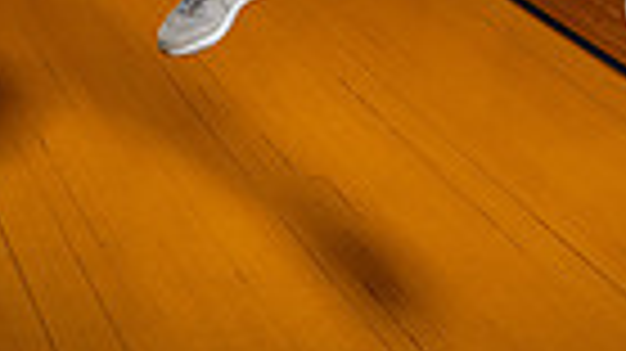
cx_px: 401
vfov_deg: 12.0
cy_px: -612
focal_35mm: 68
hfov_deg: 30.8
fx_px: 1128
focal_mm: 20
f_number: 4
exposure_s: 1/250
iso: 160
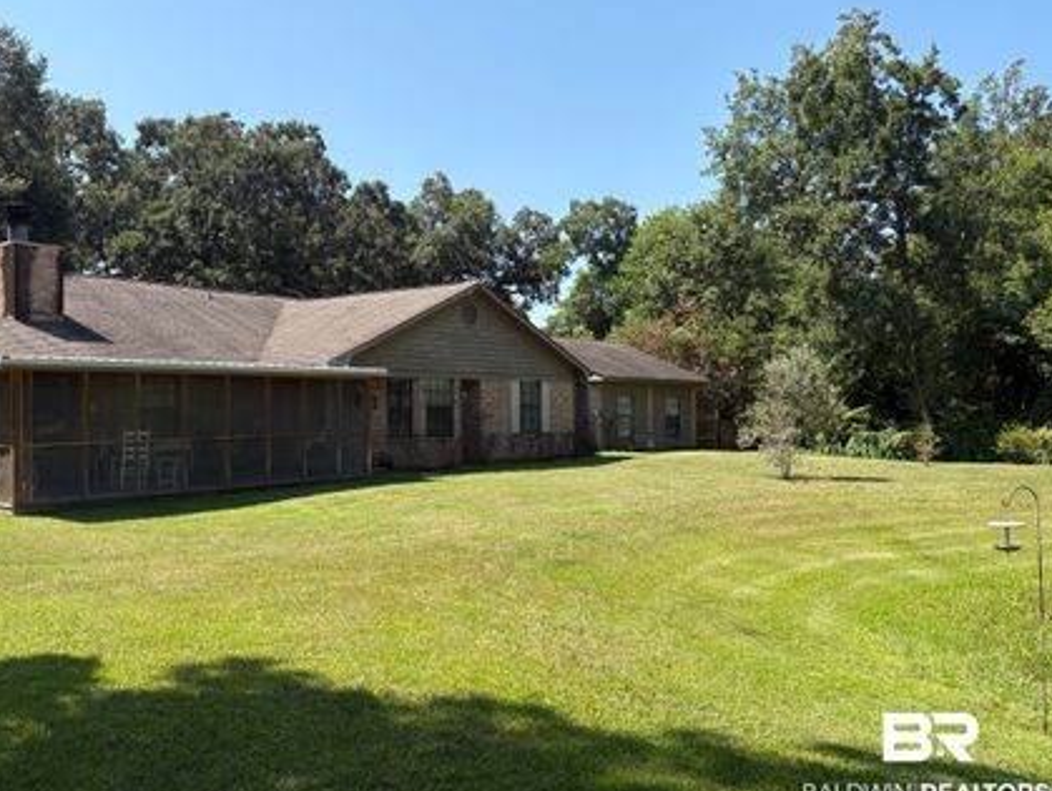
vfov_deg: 45.5
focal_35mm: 31
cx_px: 459
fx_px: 943
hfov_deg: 58.1
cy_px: 378
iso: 50
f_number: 1.6
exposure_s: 1/1848
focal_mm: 5.96
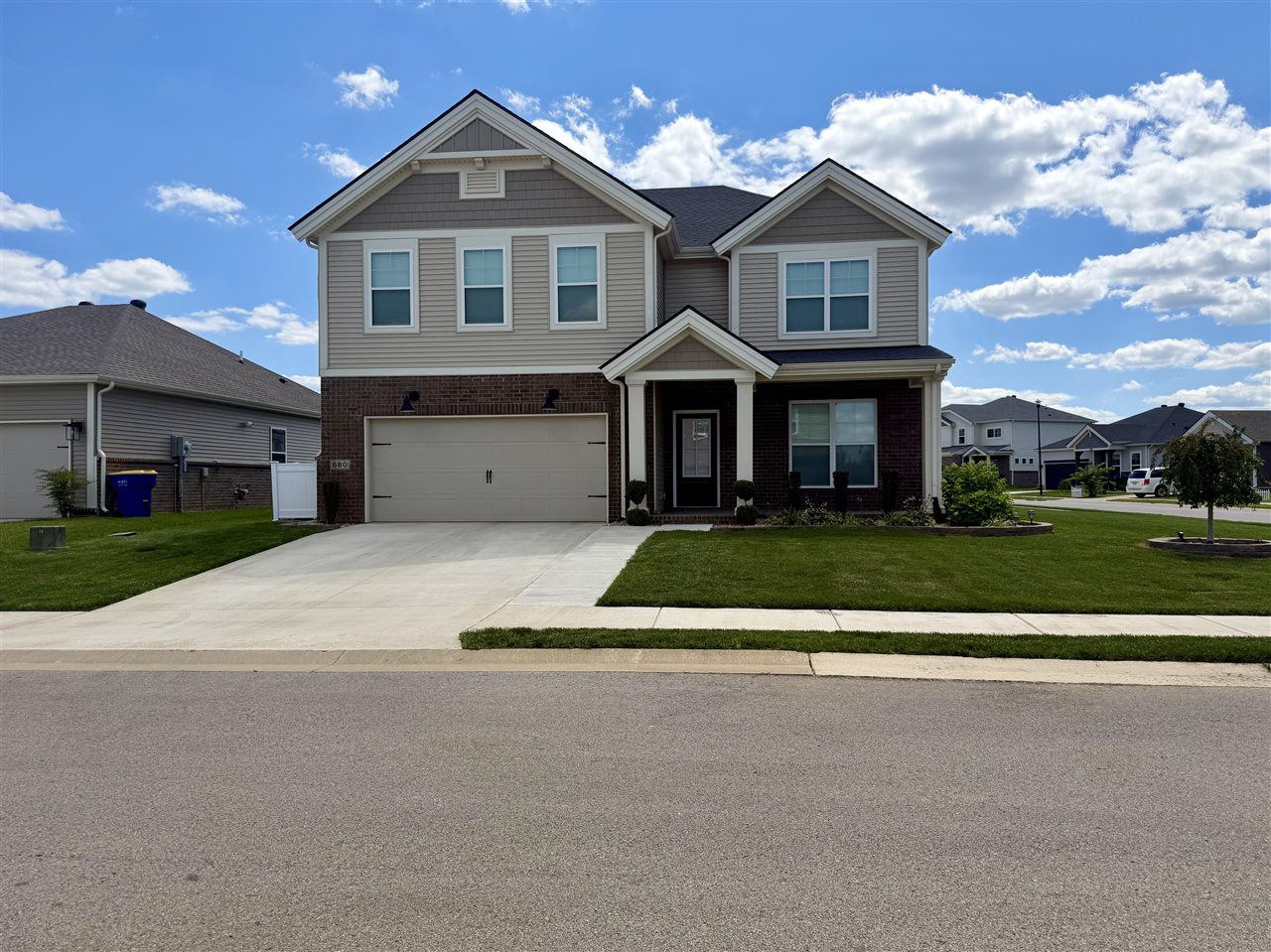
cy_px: 476
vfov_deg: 56.8
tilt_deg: +0.0
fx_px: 881
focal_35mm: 24
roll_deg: +0.6
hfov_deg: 71.6
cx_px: 636
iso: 100
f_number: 1.78
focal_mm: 6.76
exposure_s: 1/6711
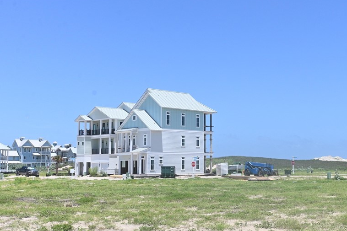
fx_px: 518
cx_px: 241
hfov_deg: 36.5
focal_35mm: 54
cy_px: 108
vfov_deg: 25.2
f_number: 11
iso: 280
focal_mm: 25
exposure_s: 1/350
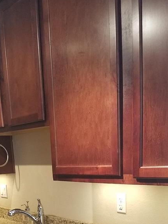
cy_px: 223
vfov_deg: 32.7
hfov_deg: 27.0
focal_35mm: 54
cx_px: 66
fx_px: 350
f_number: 1.7
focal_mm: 4.2
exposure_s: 1/40
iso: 160
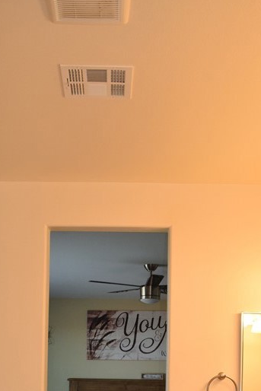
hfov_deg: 23.8
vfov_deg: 32.4
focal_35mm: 57
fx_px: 619
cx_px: 106
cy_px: 386
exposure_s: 1/125
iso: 800
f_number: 5.6
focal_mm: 18
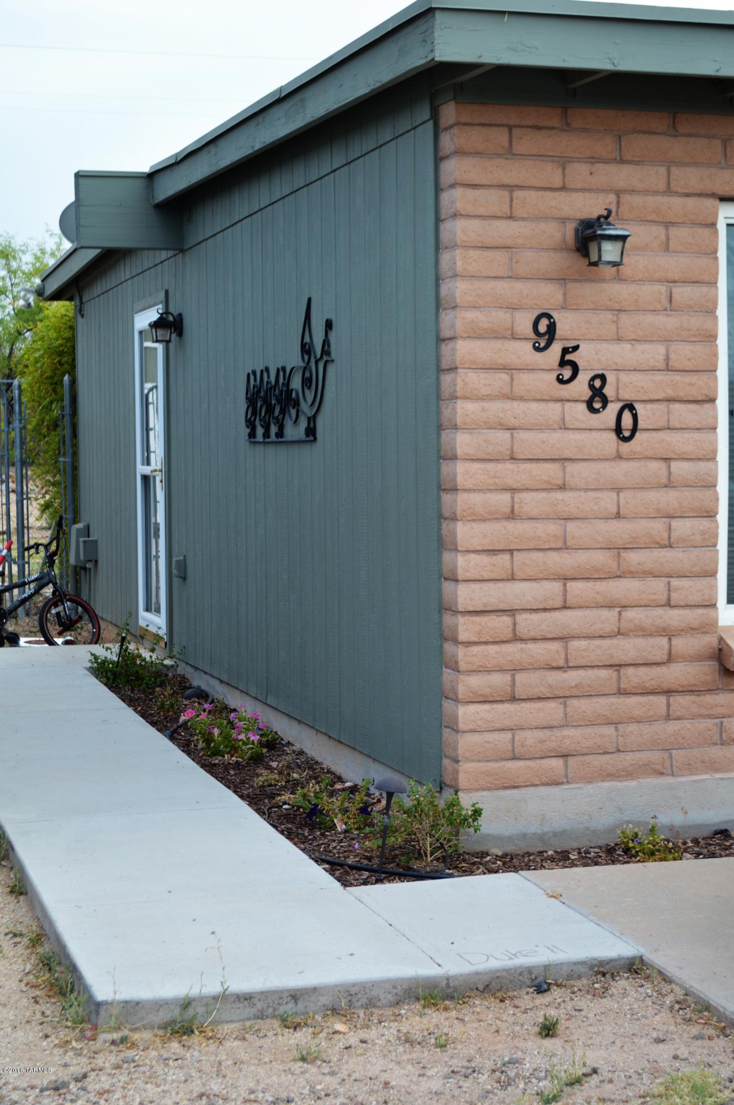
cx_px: 367
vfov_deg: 35.1
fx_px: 1747
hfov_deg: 23.7
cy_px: 552
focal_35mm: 57
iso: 110
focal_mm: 38
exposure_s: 1/125
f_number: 5.6
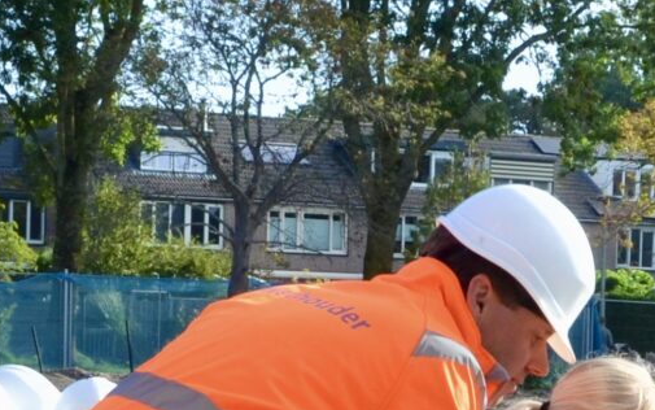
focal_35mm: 170
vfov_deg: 7.6
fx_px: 3036
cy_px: 621
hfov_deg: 12.3
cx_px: 410
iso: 400
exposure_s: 1/400
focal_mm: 22
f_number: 10
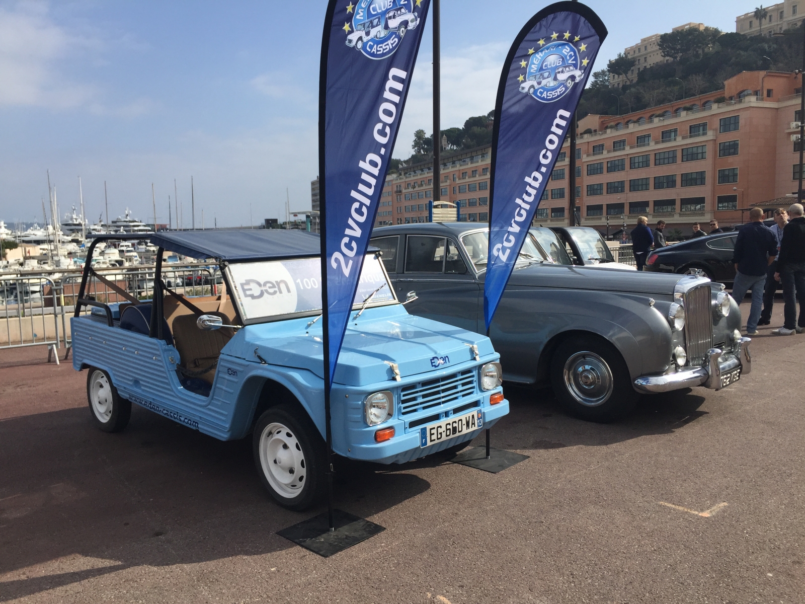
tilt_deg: -6.0
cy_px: 302
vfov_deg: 48.2
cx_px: 402
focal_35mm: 29
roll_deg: +0.2
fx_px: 674
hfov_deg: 61.7
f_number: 2.2
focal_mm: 4.15
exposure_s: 1/2825
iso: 32
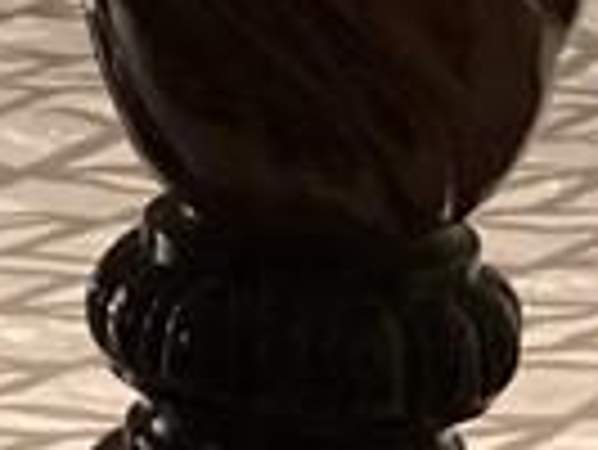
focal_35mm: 238
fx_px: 4115
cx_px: -418
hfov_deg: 8.1
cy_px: -162
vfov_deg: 6.2
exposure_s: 1/20
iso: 640
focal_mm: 3.3
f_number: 2.4
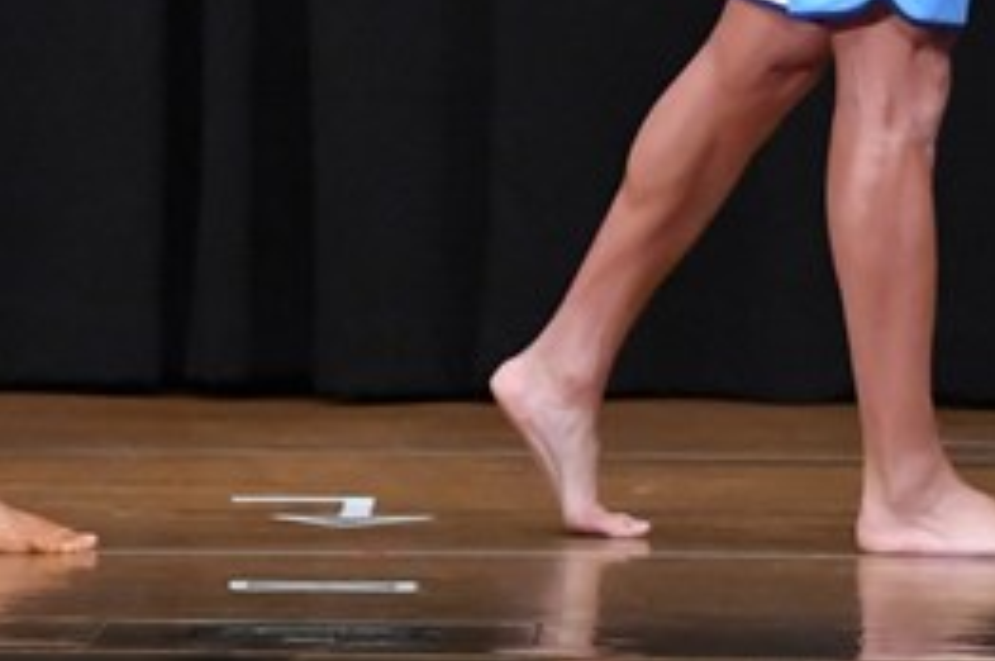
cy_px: -312
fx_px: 17722
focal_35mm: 642
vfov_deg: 2.1
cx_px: 59
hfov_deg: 3.2
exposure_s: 1/400
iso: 8000
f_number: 5.6
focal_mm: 145
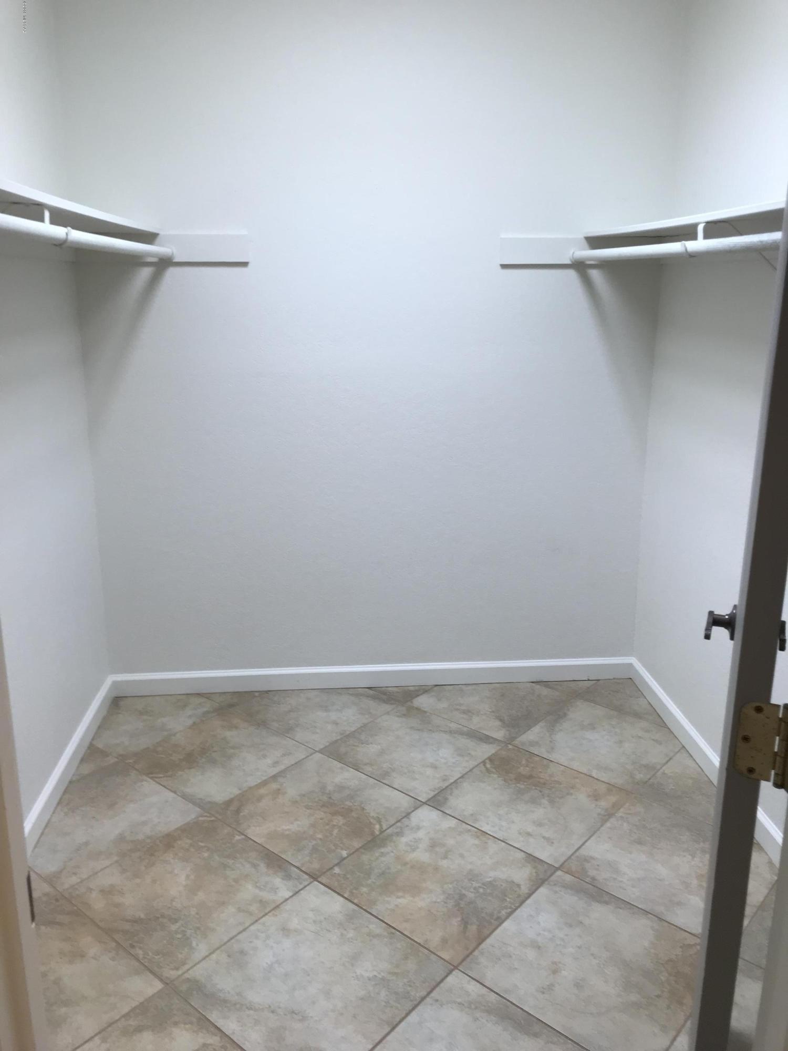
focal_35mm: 28
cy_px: 526
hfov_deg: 49.7
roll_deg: -0.9
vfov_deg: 63.4
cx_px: 394
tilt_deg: -15.6
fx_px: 850
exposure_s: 1/60
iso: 32
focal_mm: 3.99
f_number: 1.8
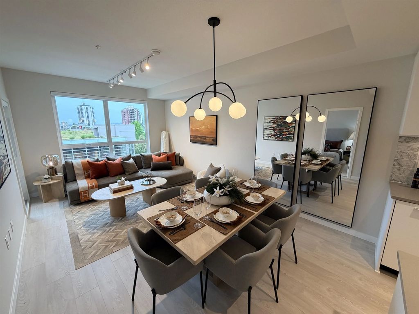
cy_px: 157
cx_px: 210
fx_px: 169
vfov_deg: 85.7
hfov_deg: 102.1
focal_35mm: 14
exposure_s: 1/120
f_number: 2.2
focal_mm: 2.22
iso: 125
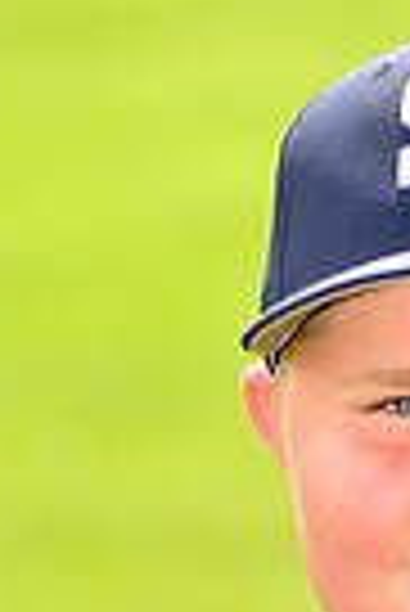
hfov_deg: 2.2
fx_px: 10513
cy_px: 909
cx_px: 529
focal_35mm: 617
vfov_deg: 3.3
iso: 100
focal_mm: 145
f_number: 5
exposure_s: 1/250
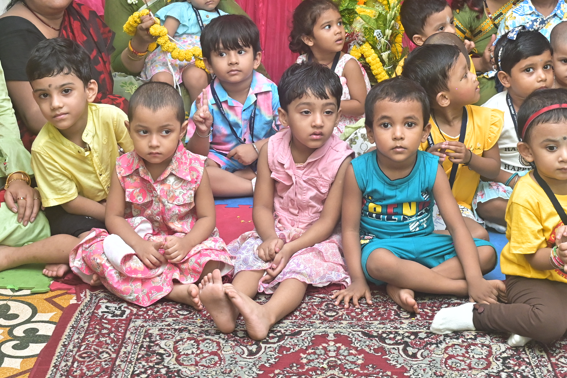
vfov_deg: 20.5
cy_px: 124
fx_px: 1039
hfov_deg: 30.5
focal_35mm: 66
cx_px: 303
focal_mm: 24
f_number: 4
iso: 1000
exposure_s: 1/125
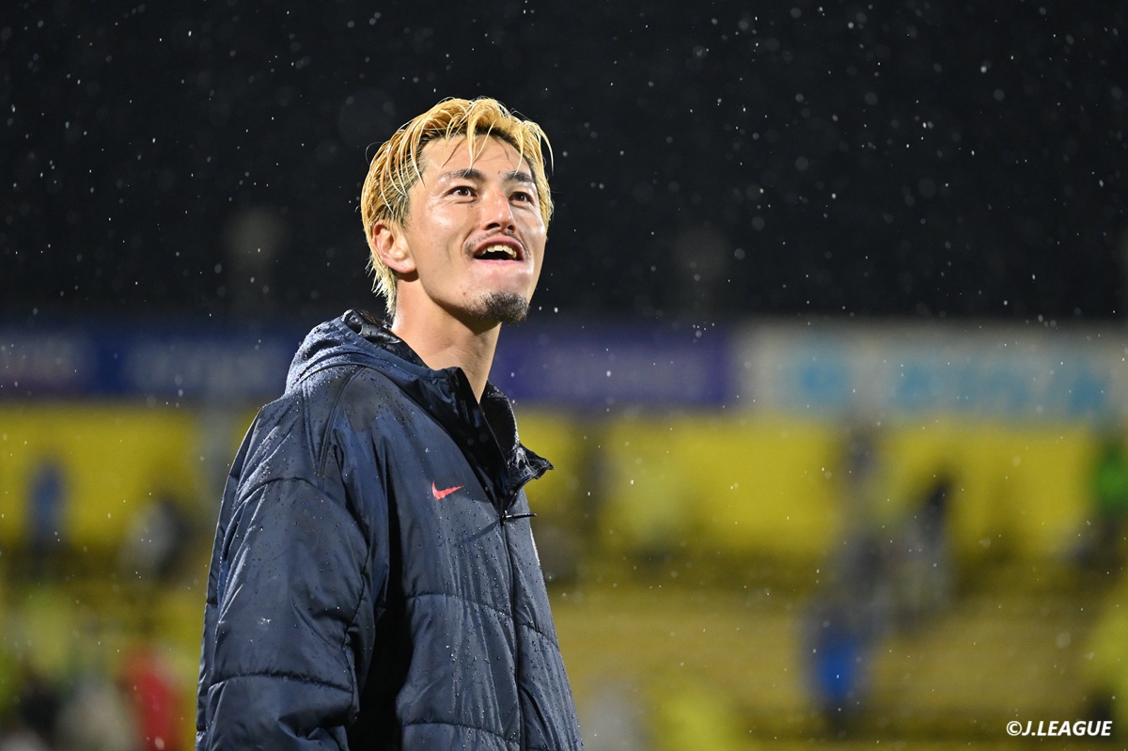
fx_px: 9396
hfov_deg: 6.9
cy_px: 376
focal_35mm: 300
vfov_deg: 4.6
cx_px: 564
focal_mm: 200
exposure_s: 1/1600
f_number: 2.8
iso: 4000
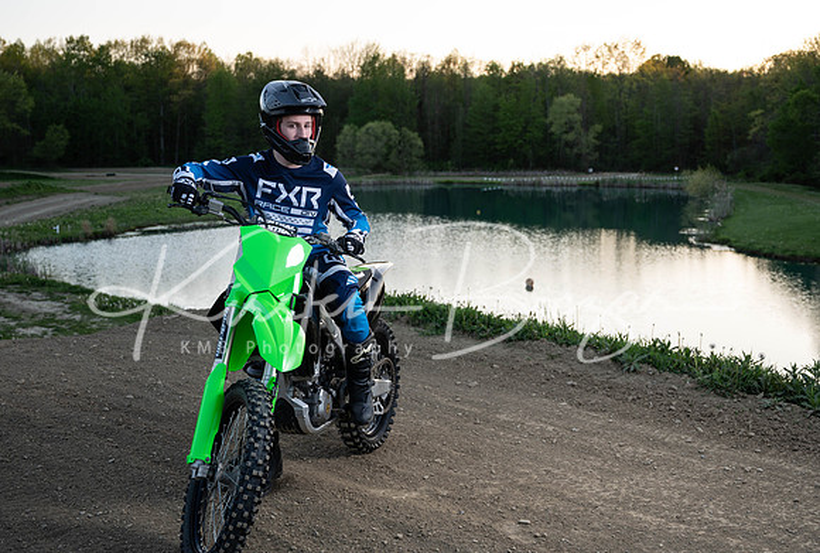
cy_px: 258
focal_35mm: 43
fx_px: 983
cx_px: 449
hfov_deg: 45.2
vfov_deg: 31.4
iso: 100
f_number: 4
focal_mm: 39
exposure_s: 1/200
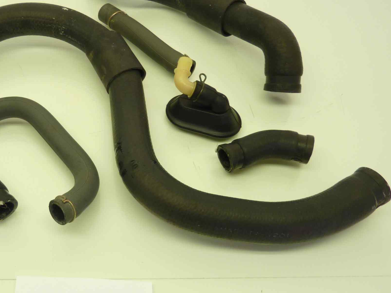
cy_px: 148
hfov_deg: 45.5
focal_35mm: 40
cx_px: 109
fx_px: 452
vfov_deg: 36.0
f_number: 3.3
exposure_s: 1/25
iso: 80
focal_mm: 4.1
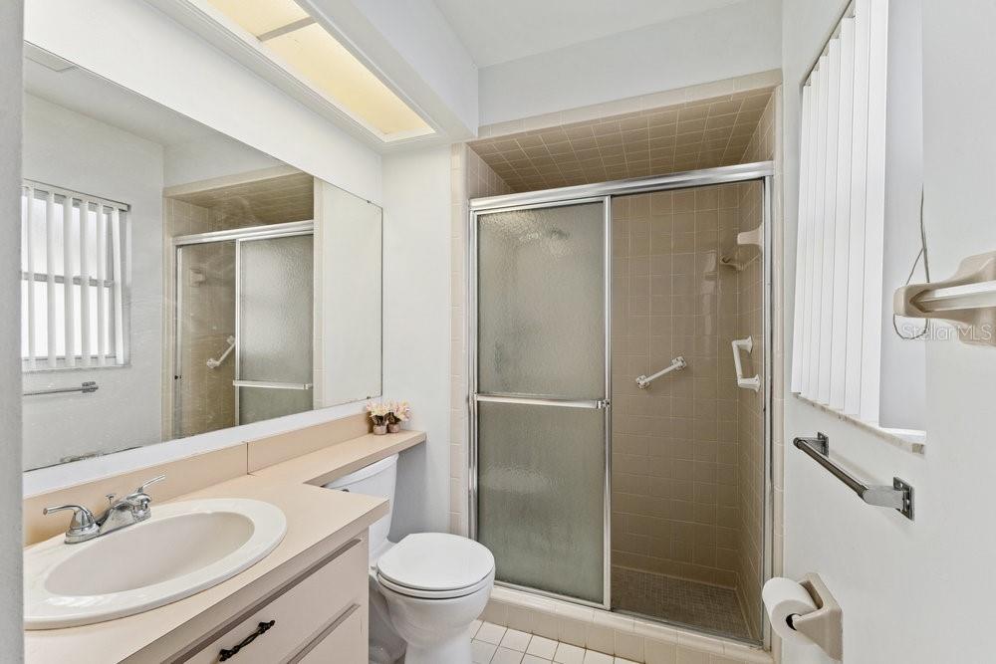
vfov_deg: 76.6
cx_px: 498
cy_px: 332
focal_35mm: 15
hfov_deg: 99.6
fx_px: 421
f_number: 8
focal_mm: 15.2
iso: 500
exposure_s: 1/50
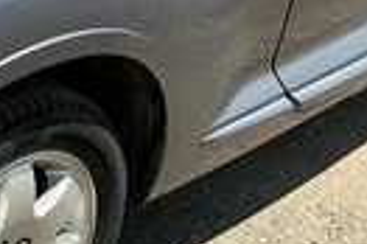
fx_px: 906
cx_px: -123
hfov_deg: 20.7
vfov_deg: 15.3
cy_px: 98
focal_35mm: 89
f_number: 1.8
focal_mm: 3
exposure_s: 1/1098
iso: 25
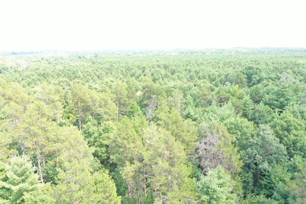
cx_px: 153
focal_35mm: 28
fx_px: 238
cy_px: 102
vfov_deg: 46.4
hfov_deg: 65.5
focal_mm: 10.26
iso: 100
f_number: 3.5
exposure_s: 1/120
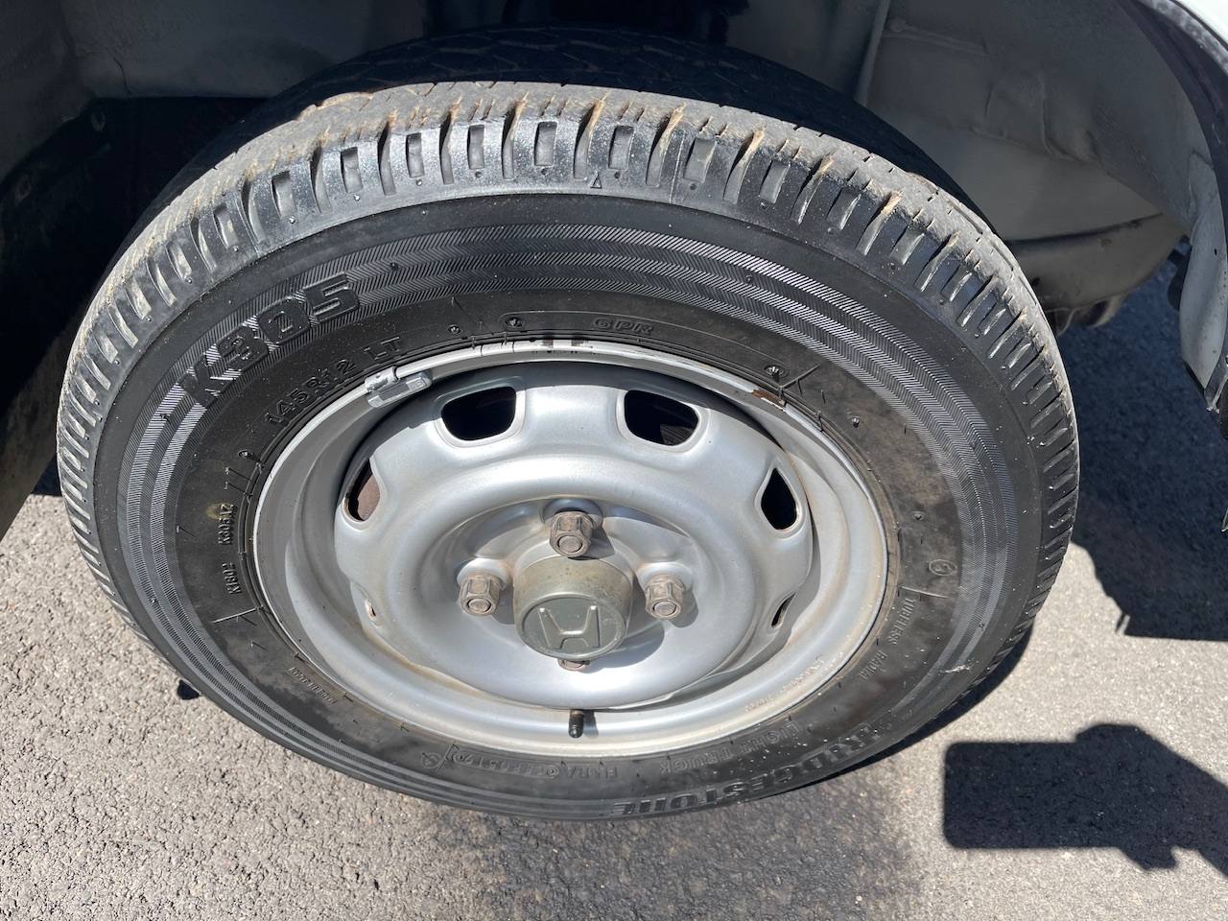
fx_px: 887
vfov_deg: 54.9
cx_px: 614
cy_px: 460
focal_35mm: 25
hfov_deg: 69.4
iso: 32
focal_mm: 5.1
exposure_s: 1/1534
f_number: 1.6
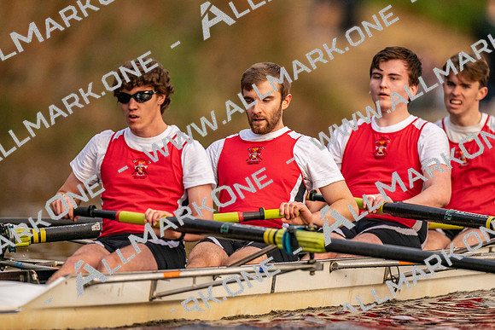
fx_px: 8252
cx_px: 248
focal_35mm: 600
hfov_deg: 3.4
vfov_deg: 2.3
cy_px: 165
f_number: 4
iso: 3600
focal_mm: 600
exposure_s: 1/2500
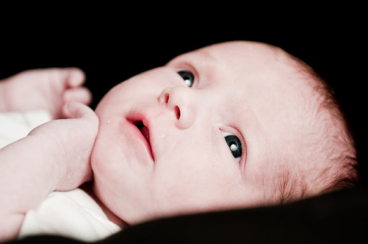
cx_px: 184
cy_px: 122
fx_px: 1072
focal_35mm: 105
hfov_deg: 19.5
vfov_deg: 13.0
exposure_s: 1/100
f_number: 2.8
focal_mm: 70
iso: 200
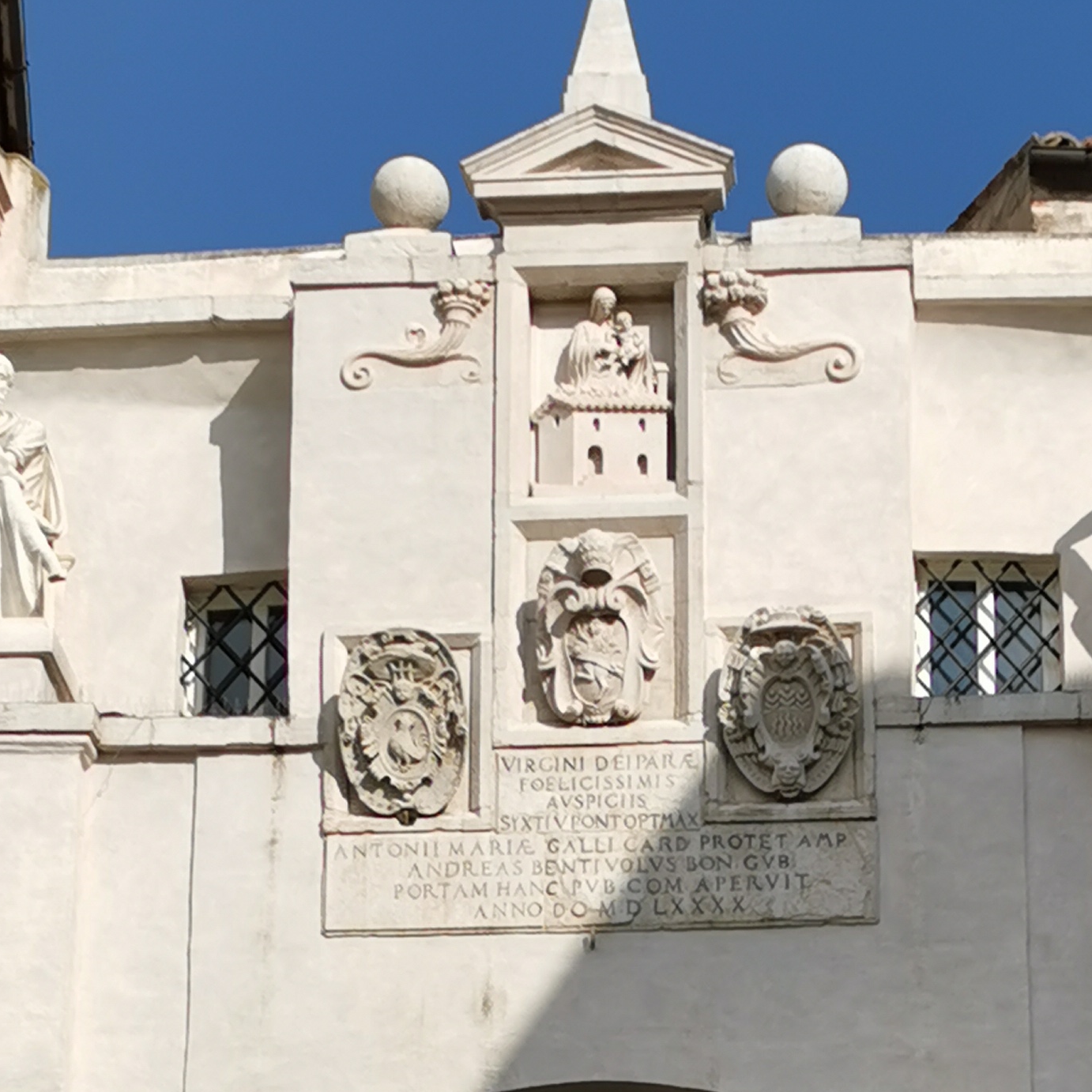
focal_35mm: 105
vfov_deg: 16.1
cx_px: 679
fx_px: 3747
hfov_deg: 16.6
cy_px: 1171
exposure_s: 1/5000
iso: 50
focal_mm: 5.56
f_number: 1.6
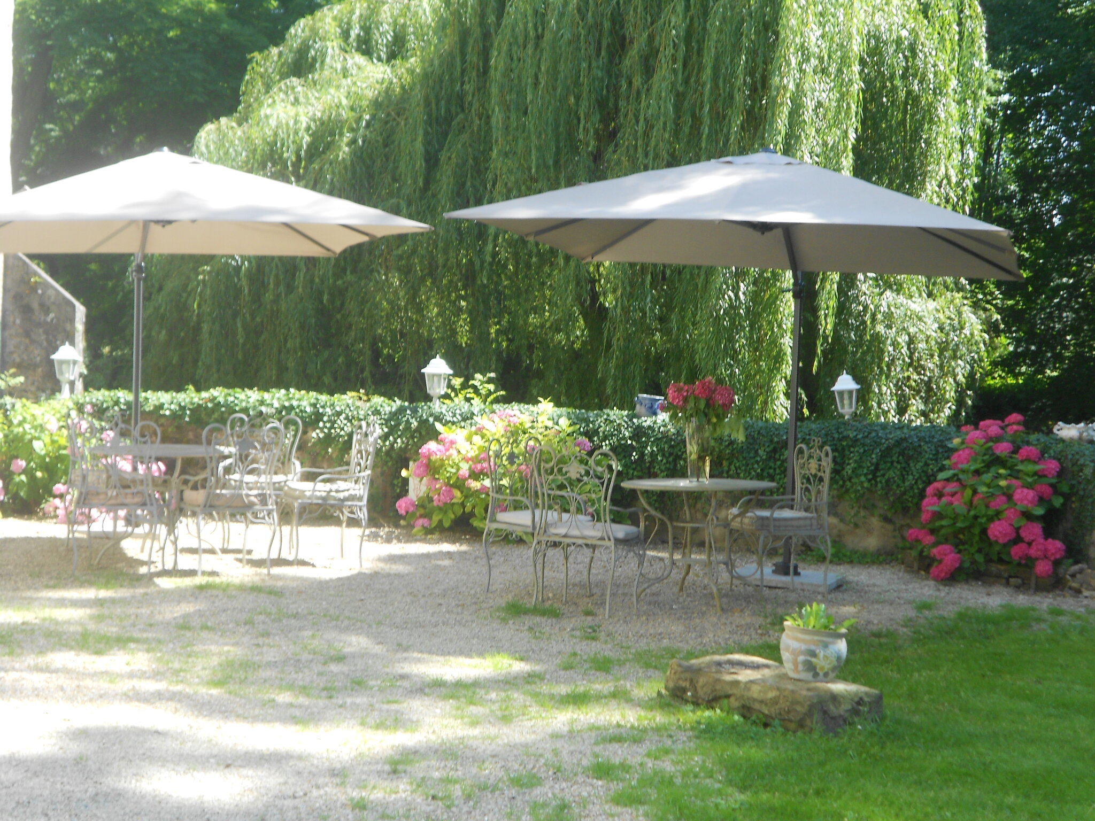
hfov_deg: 34.3
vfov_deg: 26.1
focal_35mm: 56
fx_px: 1771
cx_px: 548
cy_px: 410
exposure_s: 1/80
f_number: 4.9
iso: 80
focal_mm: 10
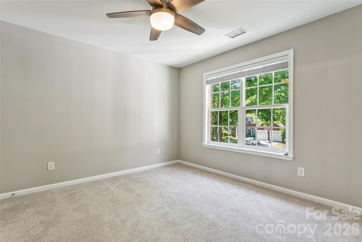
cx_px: 181
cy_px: 121
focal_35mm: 17
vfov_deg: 71.1
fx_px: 169
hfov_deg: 94.0
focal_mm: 16.8
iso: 100
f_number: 13
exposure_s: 1
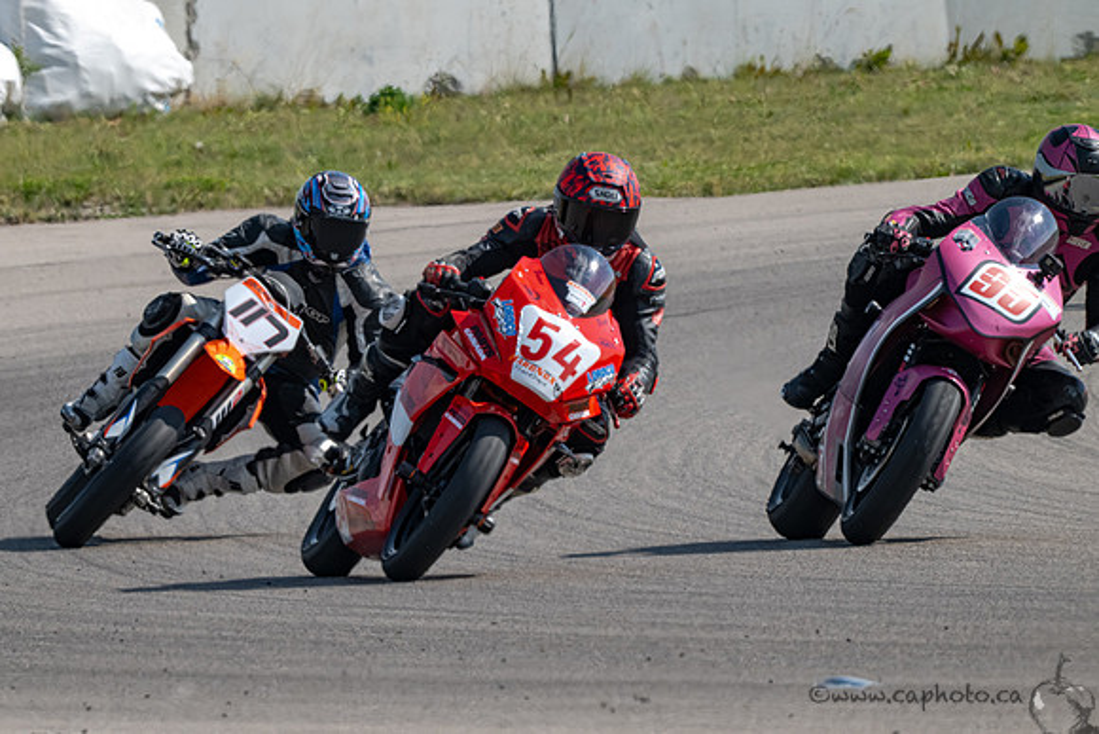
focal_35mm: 709
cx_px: 450
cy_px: 433
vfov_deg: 1.9
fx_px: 21639
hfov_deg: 2.9
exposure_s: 1/1250
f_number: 16
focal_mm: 600
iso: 1250
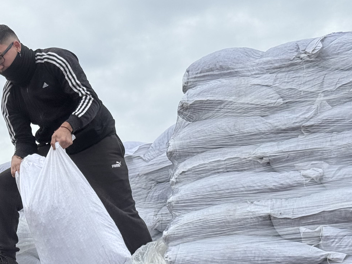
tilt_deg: +10.6
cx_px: -3
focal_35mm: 99
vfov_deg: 14.7
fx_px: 1007
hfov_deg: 19.3
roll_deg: +2.0
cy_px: 262
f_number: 1.78
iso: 64
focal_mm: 6.76
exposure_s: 1/1152
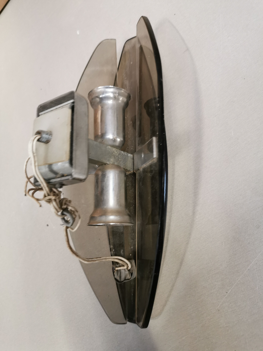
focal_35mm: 27
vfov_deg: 65.3
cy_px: 176
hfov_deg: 51.4
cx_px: 132
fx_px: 274
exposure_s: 1/33.3
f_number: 1.8
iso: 250
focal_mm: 5.58
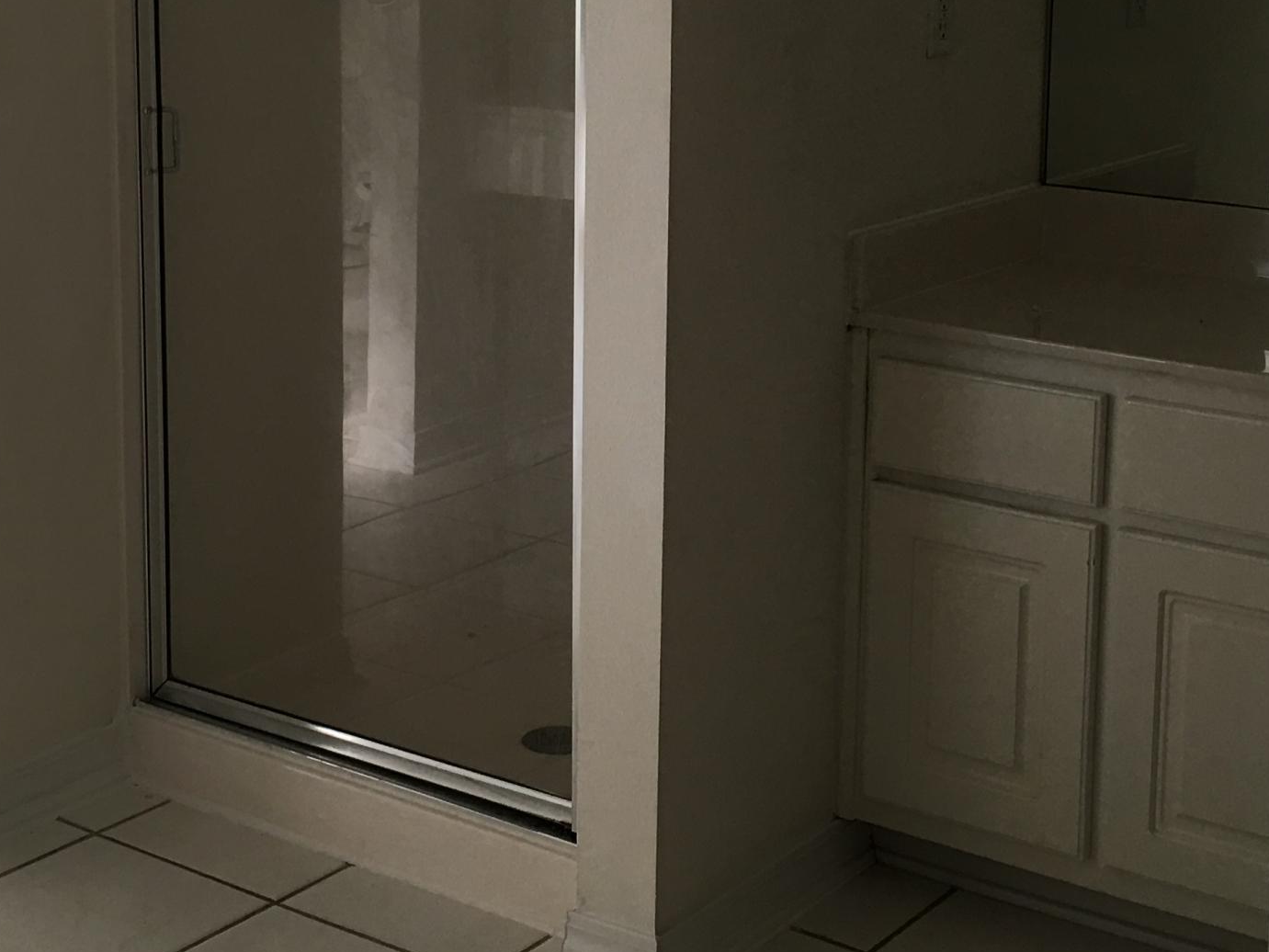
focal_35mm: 63
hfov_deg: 30.7
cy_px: 220
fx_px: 2310
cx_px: 615
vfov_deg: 23.0
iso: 25
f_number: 2.2
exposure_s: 1/30
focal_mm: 4.15
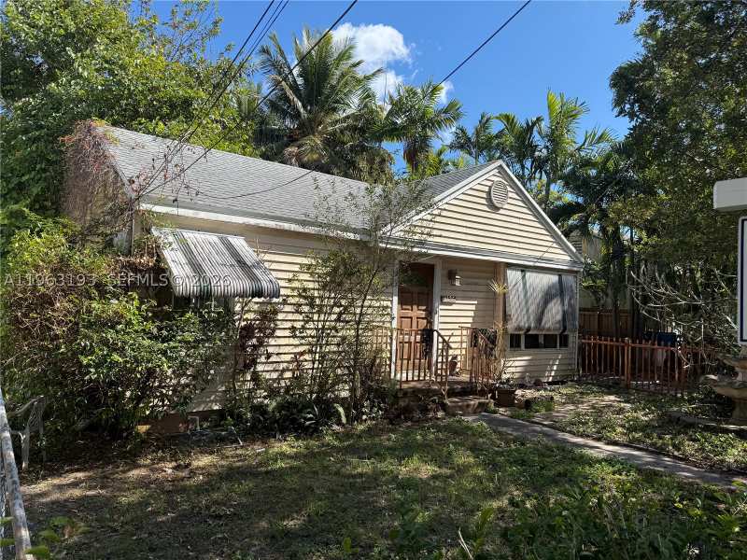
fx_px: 518
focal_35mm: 24
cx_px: 374
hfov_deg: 71.6
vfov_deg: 56.8
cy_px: 280
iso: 80
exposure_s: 1/2611
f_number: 1.78
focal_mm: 6.76
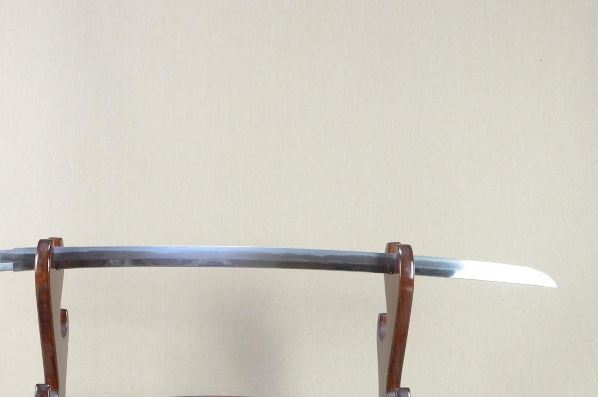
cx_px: 230
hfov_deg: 49.2
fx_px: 647
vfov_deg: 33.9
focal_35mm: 39
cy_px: 255
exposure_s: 1/1.6
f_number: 11
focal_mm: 20
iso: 400
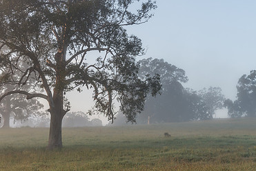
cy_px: 87
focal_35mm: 60
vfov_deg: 22.7
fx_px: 427
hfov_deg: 33.4
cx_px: 118
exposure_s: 1/40
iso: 125
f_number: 8
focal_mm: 32
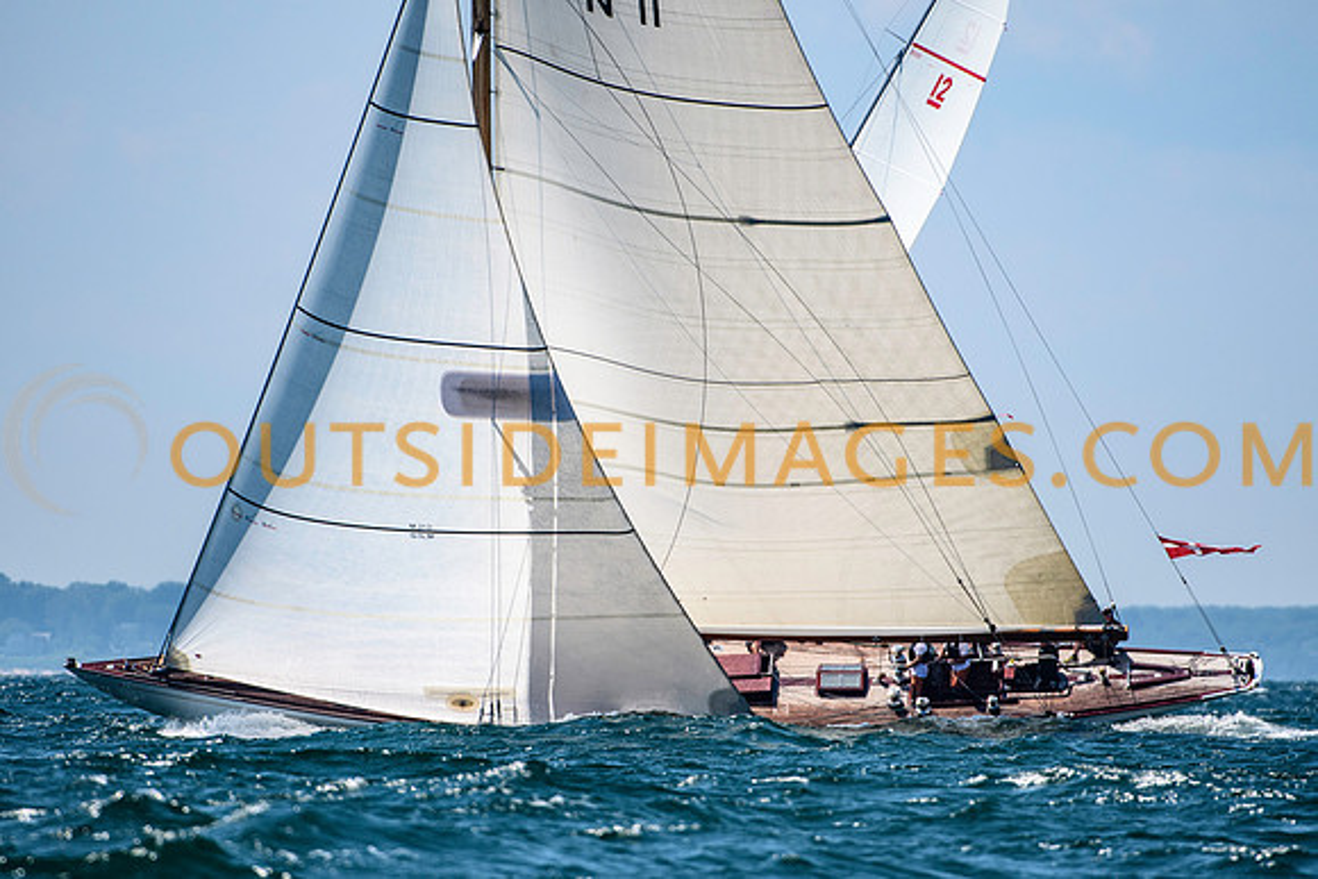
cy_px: 439
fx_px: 23205
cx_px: 638
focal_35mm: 634
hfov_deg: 3.3
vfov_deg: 2.2
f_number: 5
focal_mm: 400
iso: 400
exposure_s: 1/3200
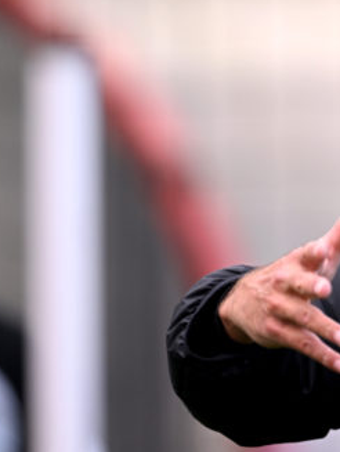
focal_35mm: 881
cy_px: 151
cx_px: 387
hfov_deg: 1.7
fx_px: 11515
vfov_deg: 2.2
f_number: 2.8
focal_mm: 400
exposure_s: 1/2000
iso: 800
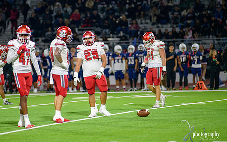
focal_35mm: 258
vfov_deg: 5.1
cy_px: 60
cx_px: 90
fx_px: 1596
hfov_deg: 8.1
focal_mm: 200
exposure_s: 1/320
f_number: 2.8
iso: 2000
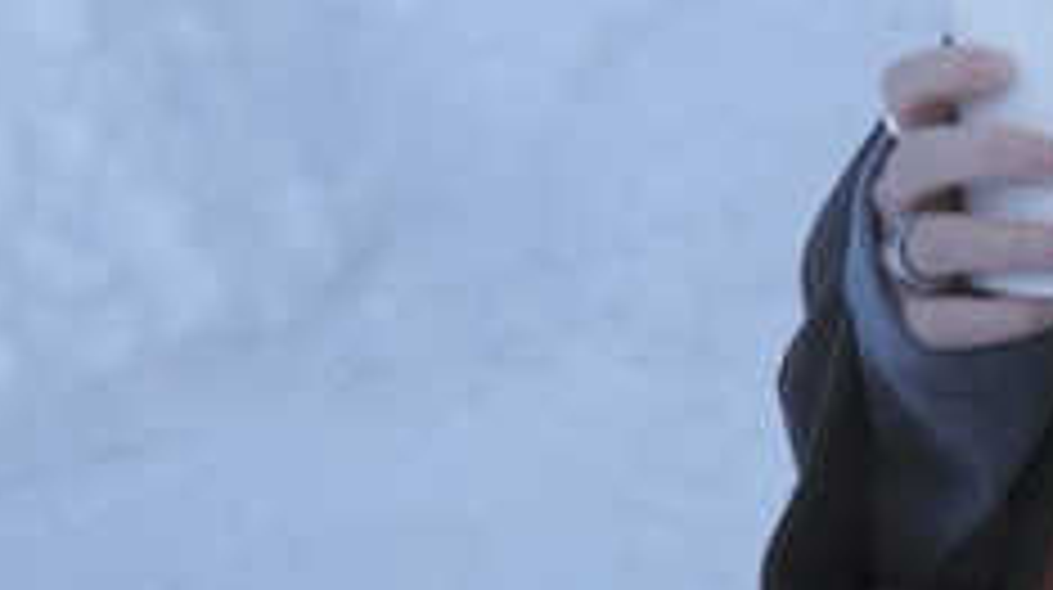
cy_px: -1002
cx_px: 1602
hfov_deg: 8.4
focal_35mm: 251
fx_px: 7000
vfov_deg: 4.7
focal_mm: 26
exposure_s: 1/200
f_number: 2.8
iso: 125
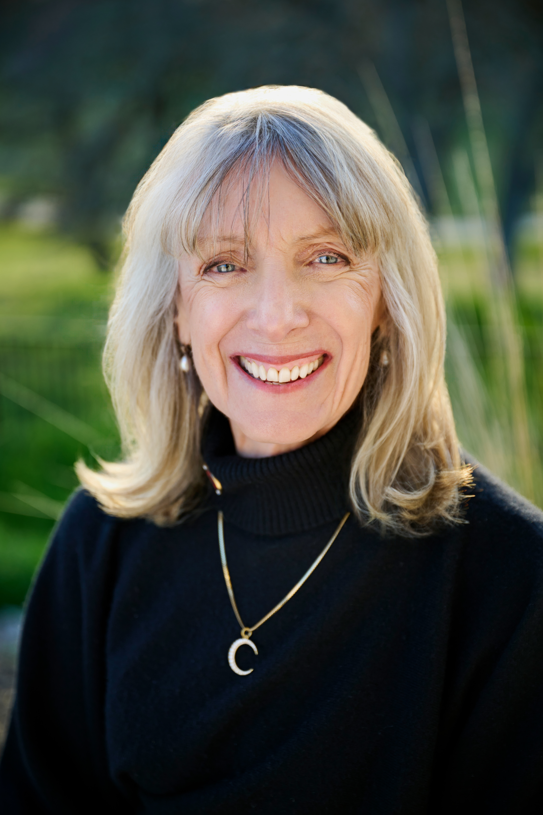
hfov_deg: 20.6
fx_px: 1493
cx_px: 272
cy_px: 408
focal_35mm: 66
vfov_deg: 30.5
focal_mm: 66
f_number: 2.8
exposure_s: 1/400
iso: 200
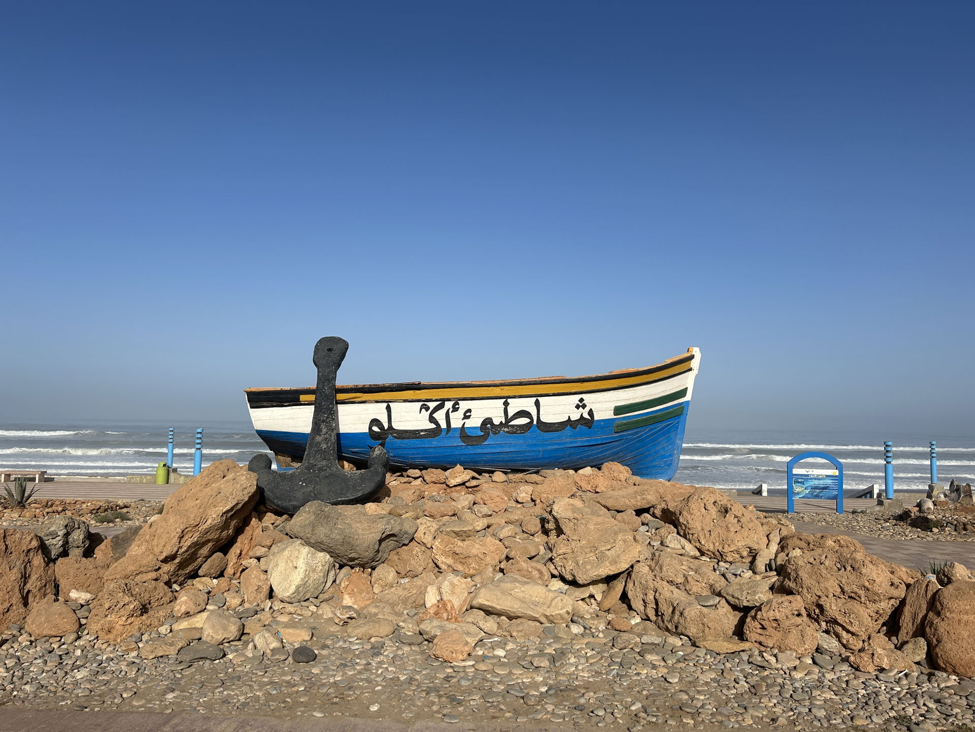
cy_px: 366
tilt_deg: +4.0
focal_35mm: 26
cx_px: 488
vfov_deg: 53.1
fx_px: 732
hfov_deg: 67.3
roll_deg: -0.7
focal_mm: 5.7
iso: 50
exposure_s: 1/8000
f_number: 1.5
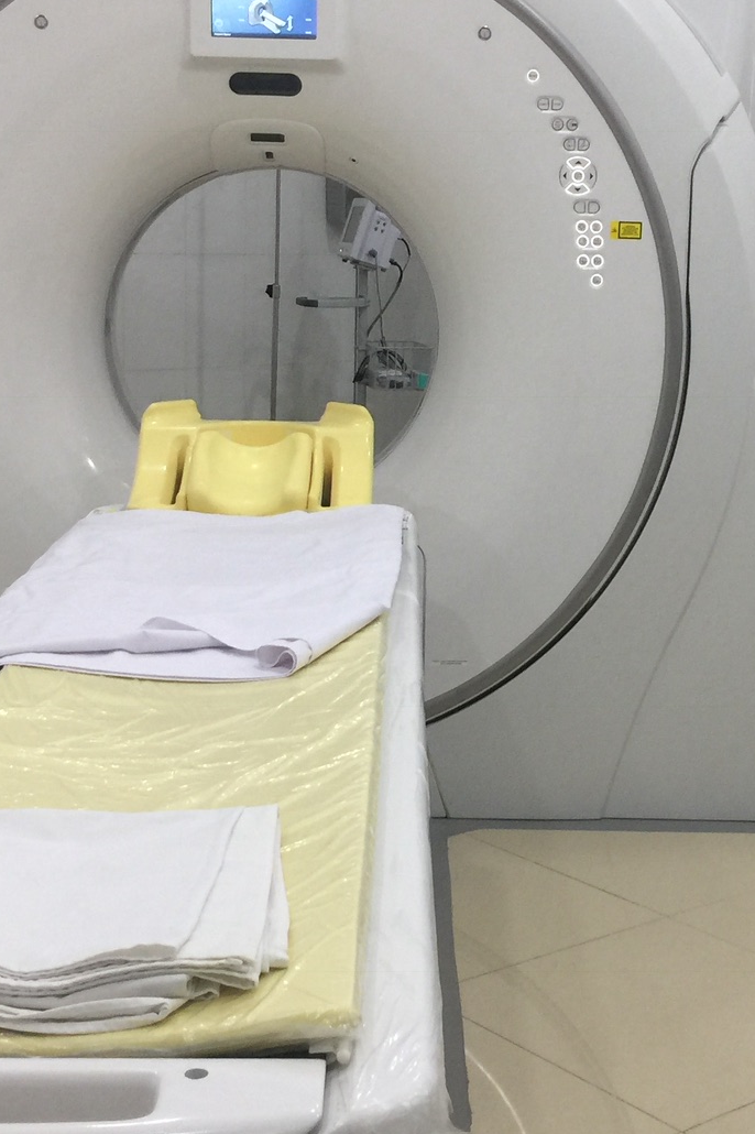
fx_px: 1889
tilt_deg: -5.4
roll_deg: -1.6
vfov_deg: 33.4
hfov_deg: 22.6
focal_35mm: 60
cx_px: 430
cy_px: 537
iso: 50
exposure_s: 1/33
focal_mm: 4.15
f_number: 2.2
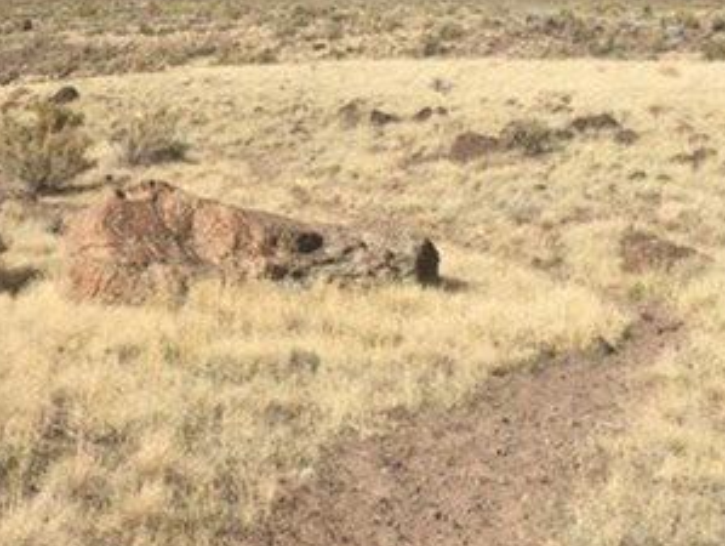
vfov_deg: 23.5
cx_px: 143
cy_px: 148
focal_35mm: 62
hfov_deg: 30.4
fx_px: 1300
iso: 32
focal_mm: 4.15
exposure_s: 1/3300
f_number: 2.2
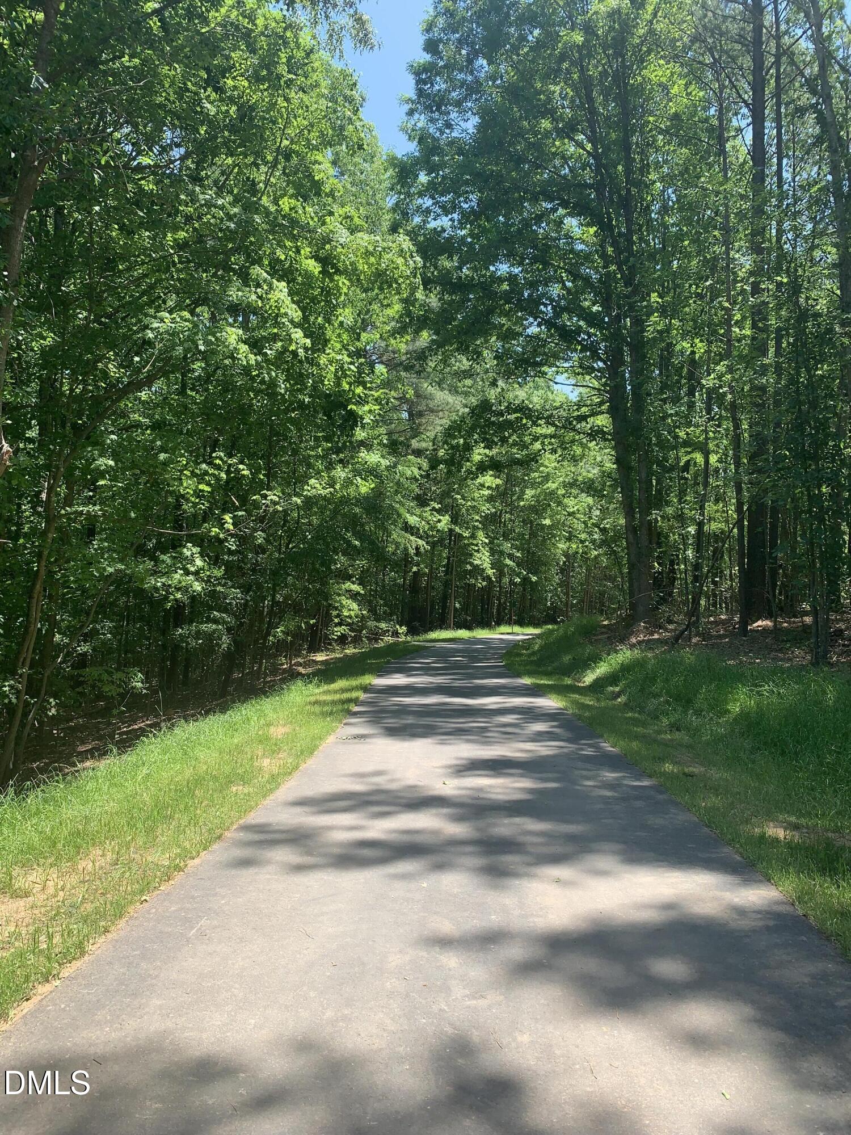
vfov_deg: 67.3
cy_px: 568
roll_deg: -1.9
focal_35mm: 26
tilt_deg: +2.4
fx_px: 852
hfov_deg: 53.1
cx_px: 426
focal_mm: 4.25
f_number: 1.8
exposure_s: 1/534
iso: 25
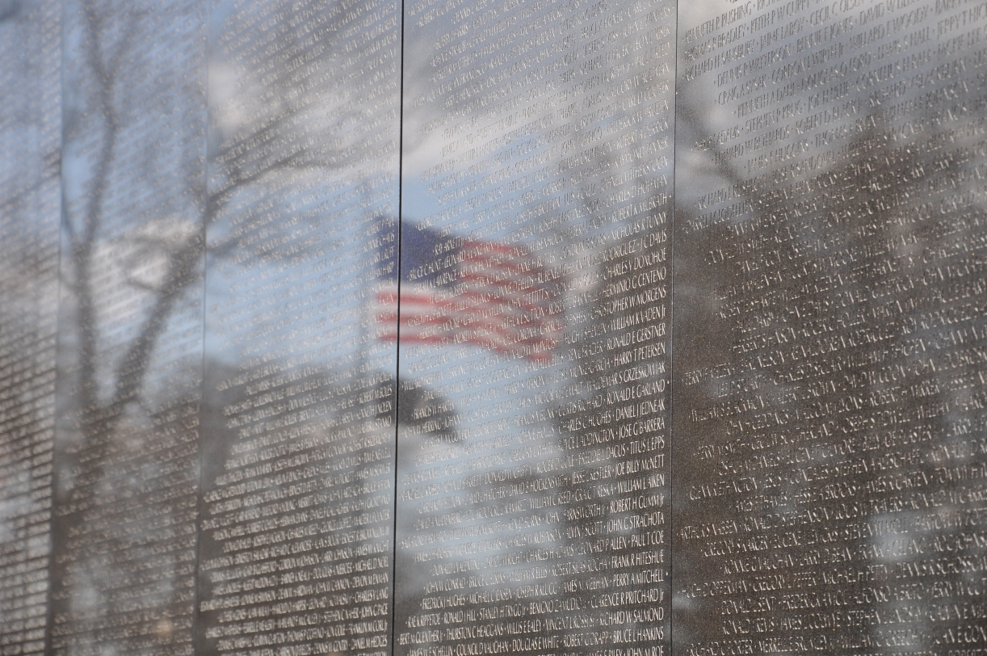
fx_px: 4313
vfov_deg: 8.7
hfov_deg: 13.1
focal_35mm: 158
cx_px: 494
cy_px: 328
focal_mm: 105
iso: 200
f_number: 8
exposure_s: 1/250
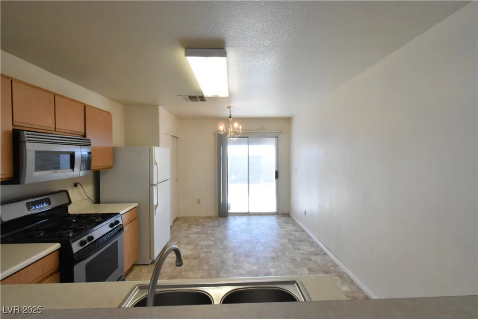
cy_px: 160
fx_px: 199
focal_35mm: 15
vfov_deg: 77.3
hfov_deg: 100.4
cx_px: 239
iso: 4000
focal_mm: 10
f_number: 22
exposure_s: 1/30
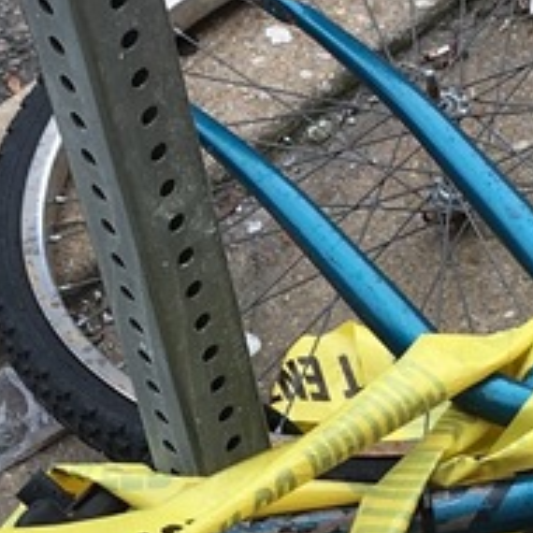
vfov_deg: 10.7
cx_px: 174
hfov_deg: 10.8
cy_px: 511
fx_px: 2822
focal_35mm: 162
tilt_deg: -50.7
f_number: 2.2
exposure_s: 1/120
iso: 25
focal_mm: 4.15
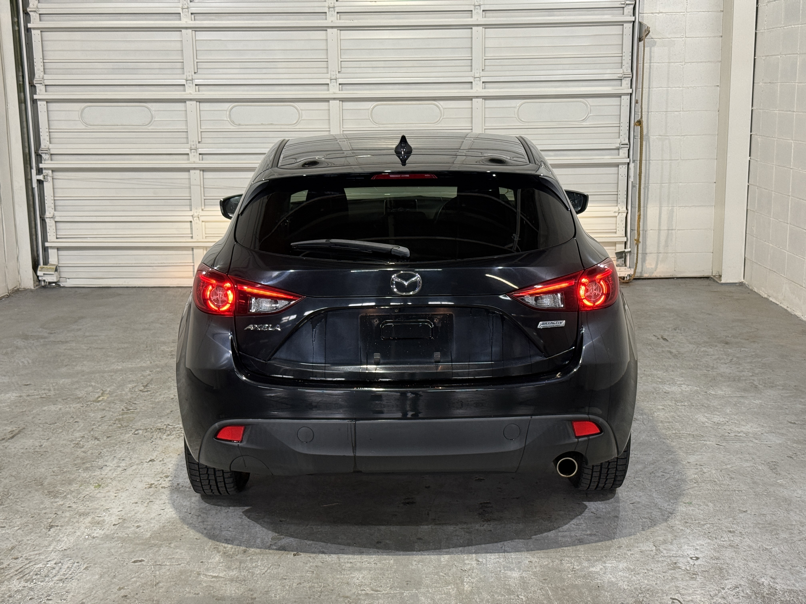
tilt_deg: -10.9
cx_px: 403
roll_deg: +0.0
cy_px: 302
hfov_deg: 39.7
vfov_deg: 30.3
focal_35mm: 48
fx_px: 1118
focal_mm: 6.76
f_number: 1.78
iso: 100
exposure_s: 1/60
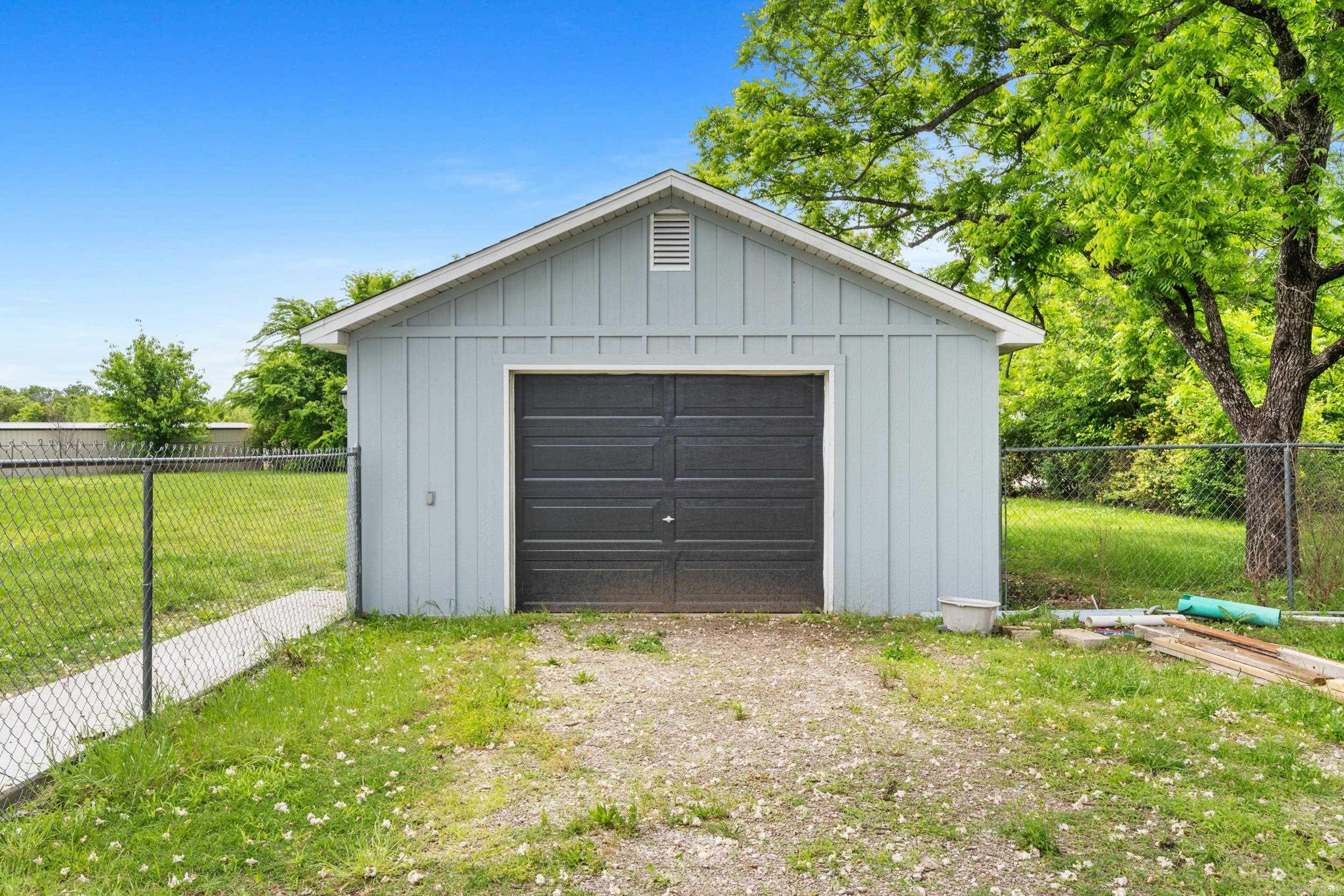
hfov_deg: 69.5
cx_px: 672
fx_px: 969
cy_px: 448
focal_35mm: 26
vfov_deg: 49.6
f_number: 9
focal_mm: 17.3
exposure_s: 1/80
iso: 200
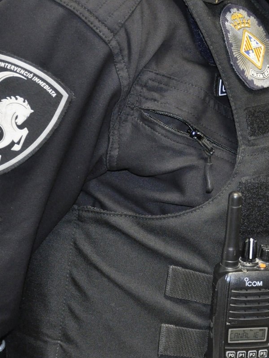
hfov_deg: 15.1
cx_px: 190
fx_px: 1012
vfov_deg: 20.1
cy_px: 179
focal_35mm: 98
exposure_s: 1/60
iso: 2000
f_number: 5
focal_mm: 45
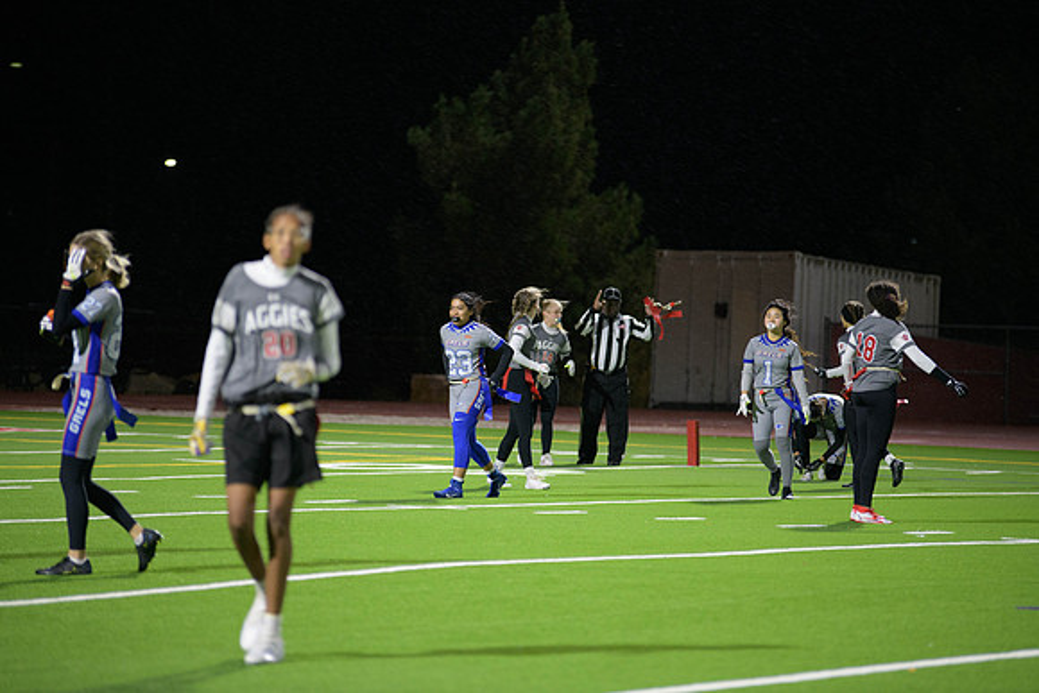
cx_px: 520
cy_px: 346
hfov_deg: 11.7
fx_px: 5052
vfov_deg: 7.9
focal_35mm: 175
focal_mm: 175
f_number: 2.8
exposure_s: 1/200
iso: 1600
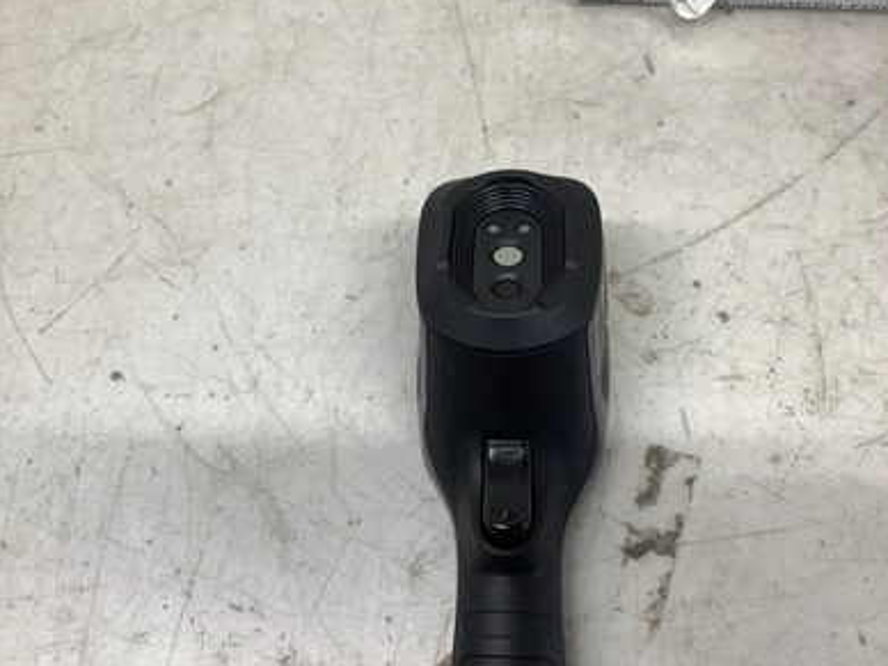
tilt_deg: -68.1
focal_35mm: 32
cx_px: 455
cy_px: 334
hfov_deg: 56.8
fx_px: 821
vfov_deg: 44.2
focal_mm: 3.3
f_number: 2.4
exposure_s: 1/120
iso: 64
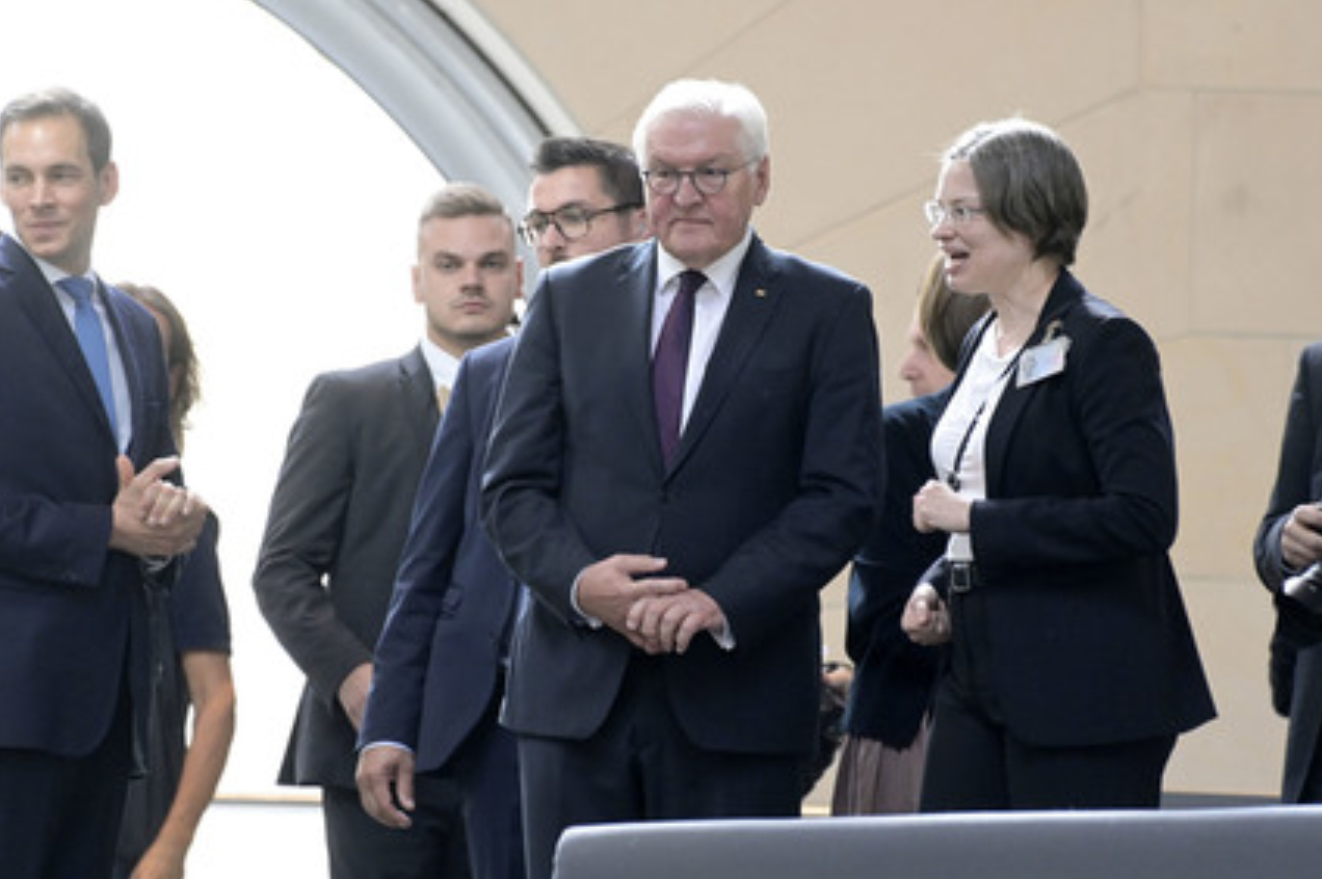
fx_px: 18750
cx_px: 694
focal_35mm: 511
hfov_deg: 4.0
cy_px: 461
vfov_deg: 2.7
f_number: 5.6
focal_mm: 480
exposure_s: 1/200
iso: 8000
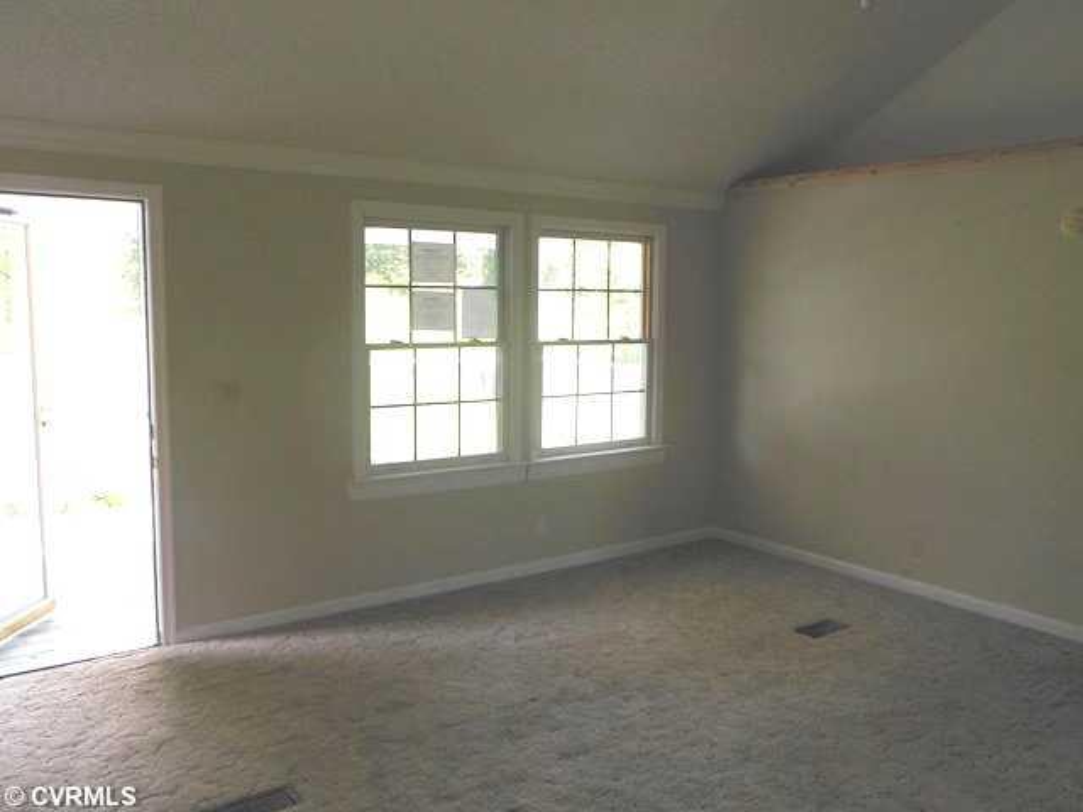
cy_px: 406
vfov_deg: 48.2
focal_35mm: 29
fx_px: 907
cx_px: 542
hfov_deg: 61.7
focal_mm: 5.2
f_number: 3.3
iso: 250
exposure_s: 1/250
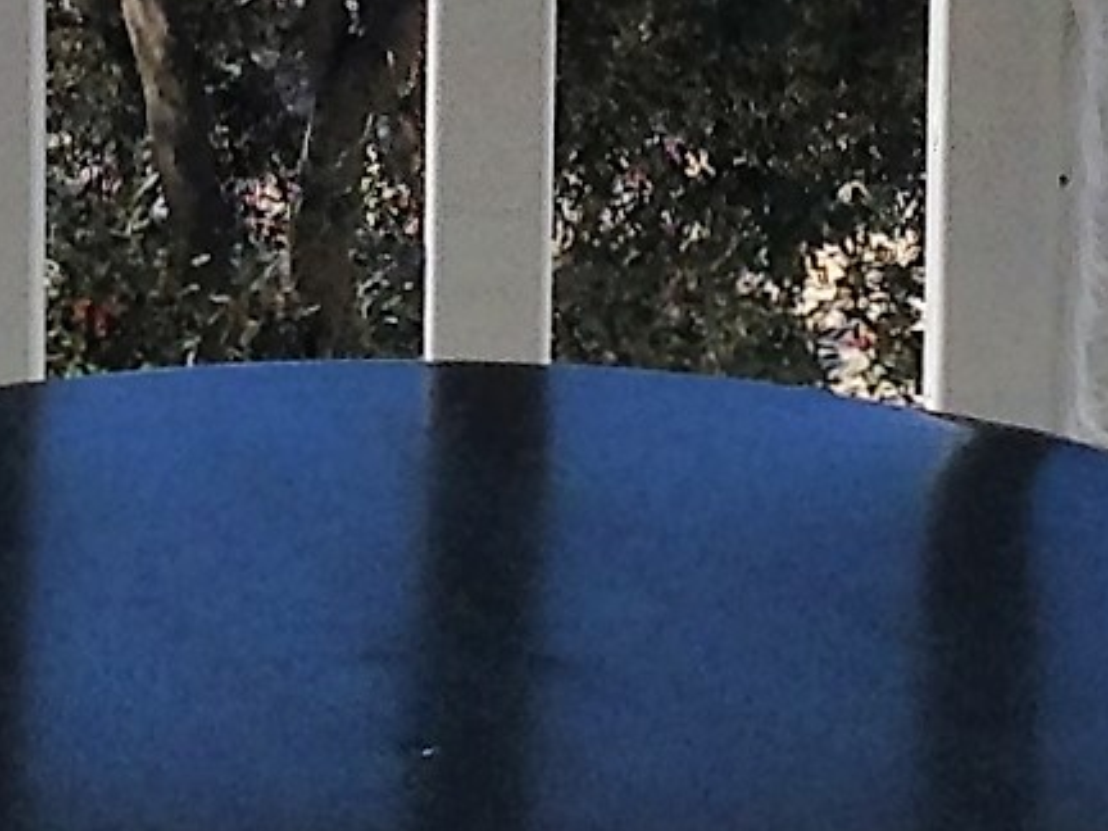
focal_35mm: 248
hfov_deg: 8.0
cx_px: 437
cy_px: -432
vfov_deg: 5.9
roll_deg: -1.5
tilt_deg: -14.1
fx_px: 7938
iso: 50
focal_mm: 4.12
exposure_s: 1/1748
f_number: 2.4
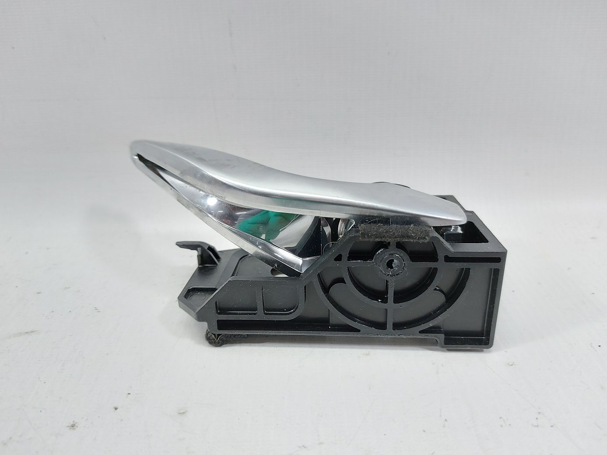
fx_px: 421
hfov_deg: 71.6
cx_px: 304
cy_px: 228
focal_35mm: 24
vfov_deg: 56.8
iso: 125
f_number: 1.8
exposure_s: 1/50
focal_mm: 5.23
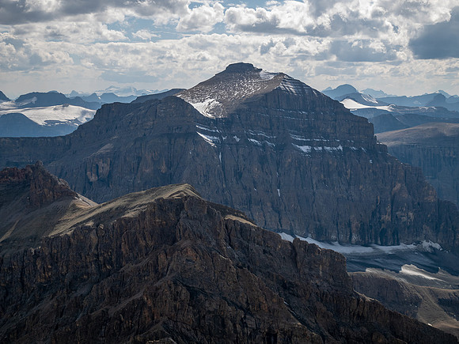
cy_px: 172
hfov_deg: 30.3
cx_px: 230
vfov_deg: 22.9
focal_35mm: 64
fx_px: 849
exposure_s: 1/200
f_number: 8
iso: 200
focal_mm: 32
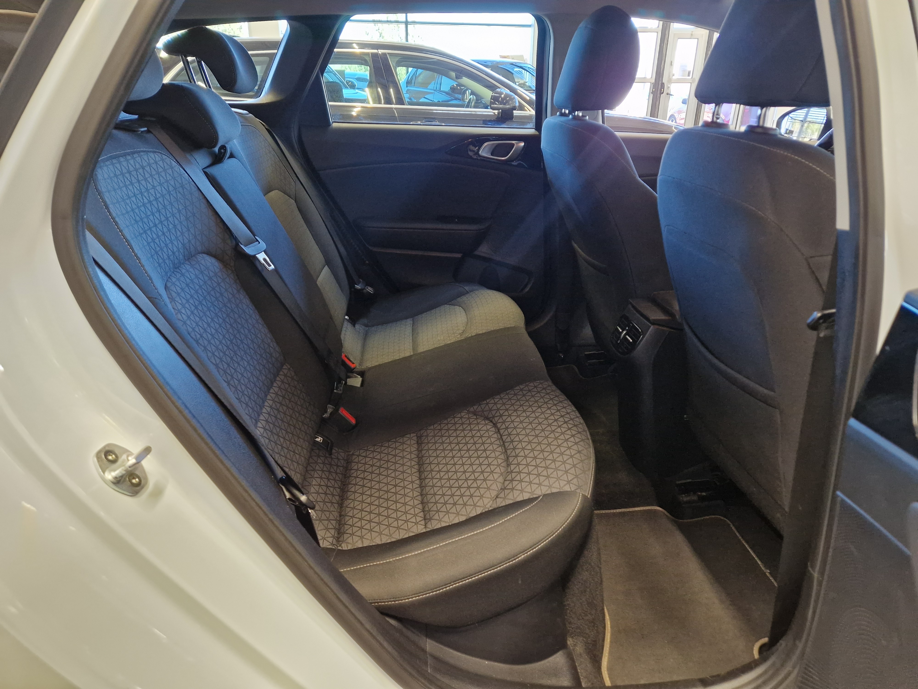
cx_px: 459
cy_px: 344
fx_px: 610
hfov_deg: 73.9
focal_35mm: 23
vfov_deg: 58.9
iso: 500
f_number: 1.8
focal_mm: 5.4
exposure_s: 1/100
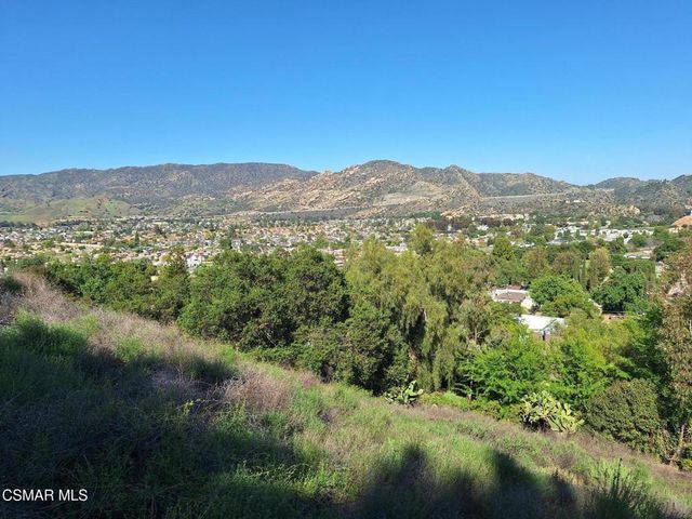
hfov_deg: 73.9
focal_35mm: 23
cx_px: 346
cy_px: 260
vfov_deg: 58.9
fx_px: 460
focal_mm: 5.54
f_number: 1.8
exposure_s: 1/2174
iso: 40
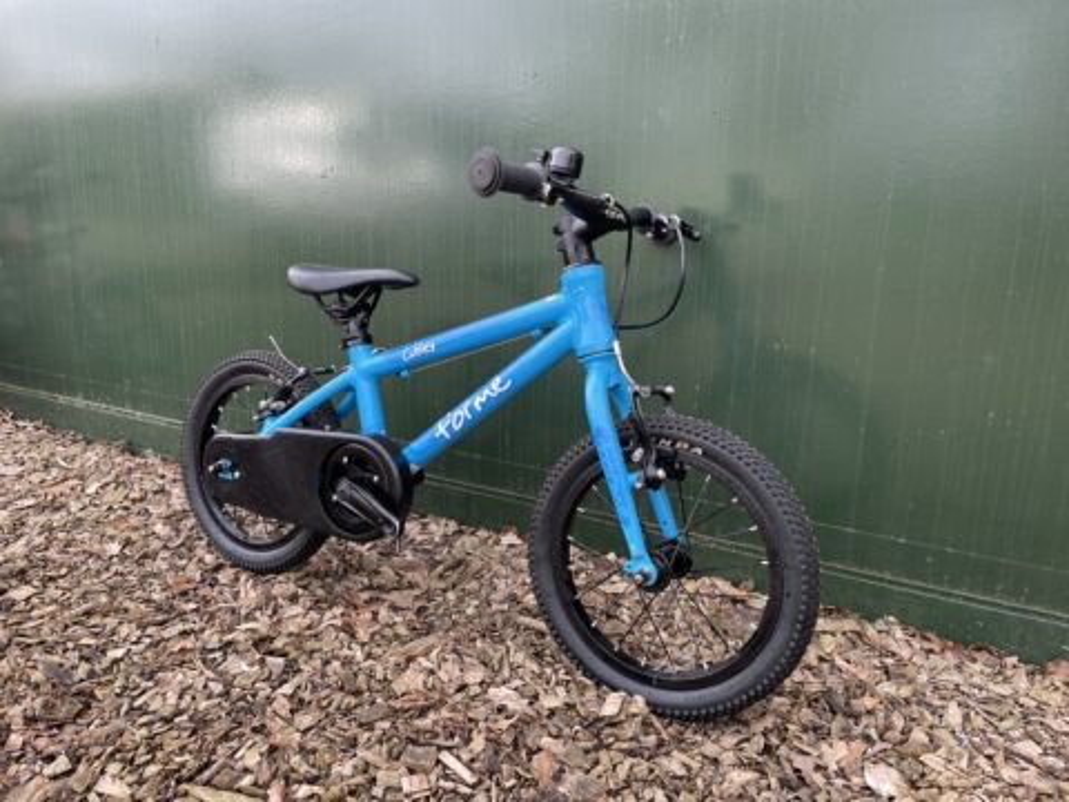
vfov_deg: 53.1
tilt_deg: -12.9
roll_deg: -0.8
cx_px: 534
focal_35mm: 26
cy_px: 401
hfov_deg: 67.3
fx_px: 803
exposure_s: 1/375
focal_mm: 4.2
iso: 32
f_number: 1.6
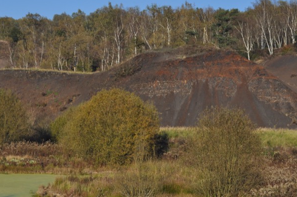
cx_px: 140
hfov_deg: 28.1
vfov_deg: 18.9
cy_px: 109
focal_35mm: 72
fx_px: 593
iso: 200
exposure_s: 1/320
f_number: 9
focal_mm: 36
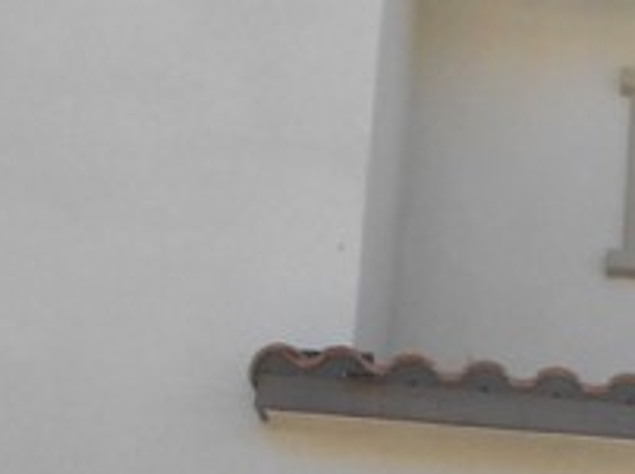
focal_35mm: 132
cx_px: 990
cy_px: 929
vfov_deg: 10.4
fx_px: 2419
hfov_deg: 13.9
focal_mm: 4.6
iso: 80
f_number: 3.2
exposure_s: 1/400
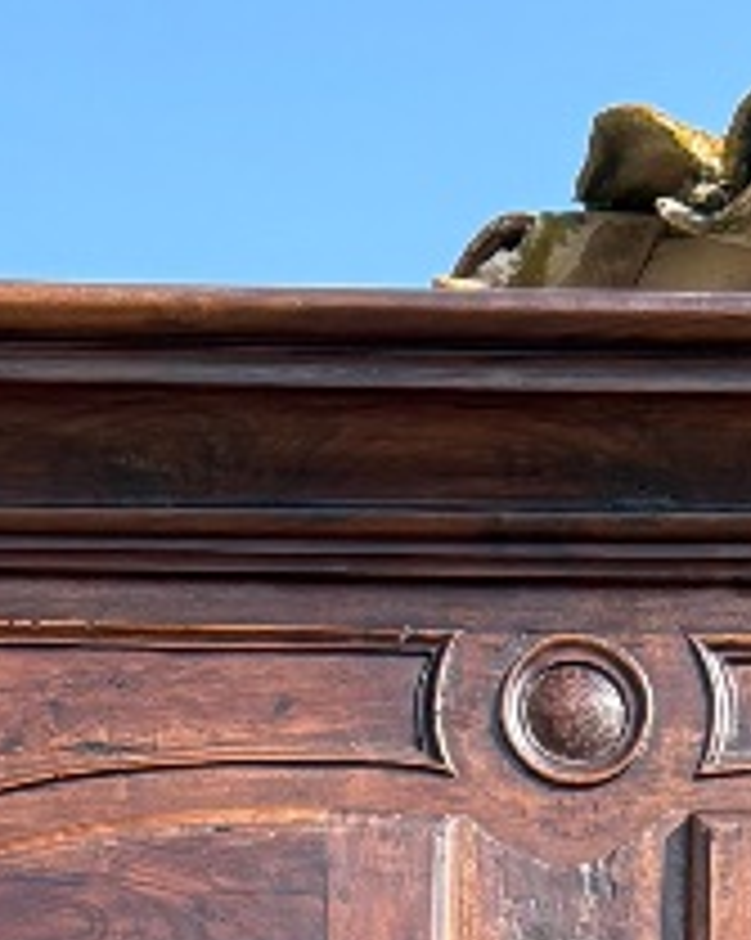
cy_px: 2514
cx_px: 499
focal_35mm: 146
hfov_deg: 10.6
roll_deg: -1.9
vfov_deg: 10.6
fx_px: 4059
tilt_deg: -0.3
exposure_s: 1/791
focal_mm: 5.96
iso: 50
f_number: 1.6
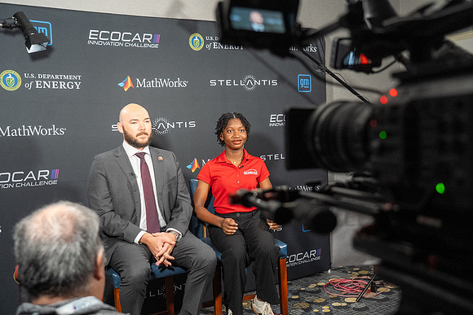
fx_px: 473
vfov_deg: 36.9
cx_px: 236
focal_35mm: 36
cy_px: 158
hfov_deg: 53.1
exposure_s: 1/125
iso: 5000
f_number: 4
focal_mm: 36
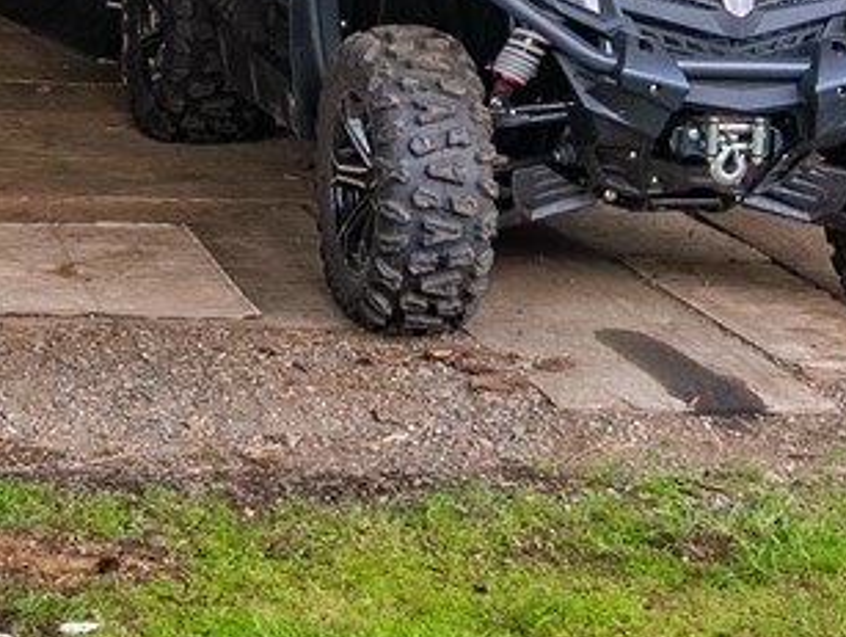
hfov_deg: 14.8
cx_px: -489
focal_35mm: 122
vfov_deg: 11.5
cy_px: -416
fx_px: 2985
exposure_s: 1/30
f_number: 7.1
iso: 400
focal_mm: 23
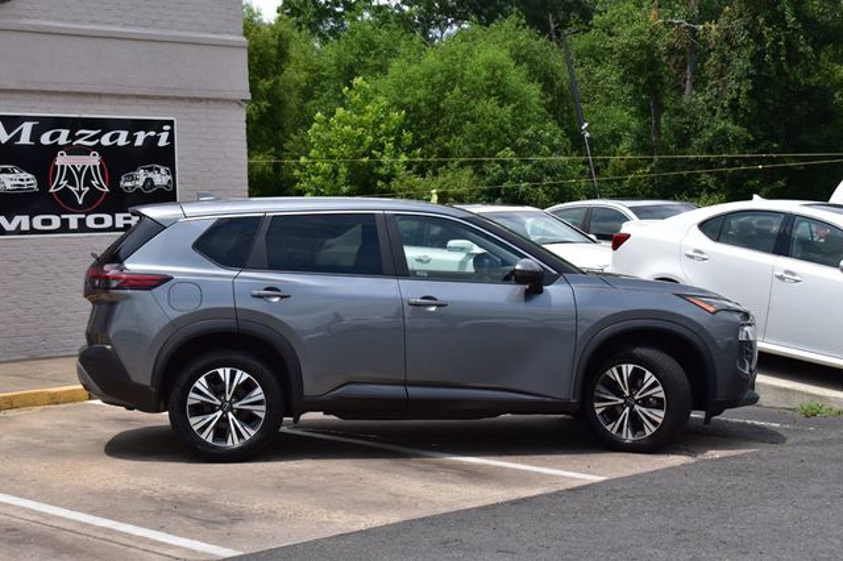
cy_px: 280
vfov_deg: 20.1
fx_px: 1580
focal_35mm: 68
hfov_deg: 29.9
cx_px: 422
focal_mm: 45
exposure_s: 1/500
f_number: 11
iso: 320
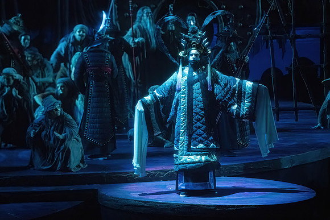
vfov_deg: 6.9
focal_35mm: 200
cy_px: 110
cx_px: 165
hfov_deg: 10.3
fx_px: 1834
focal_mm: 200
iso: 20000
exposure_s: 1/400
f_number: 4.5
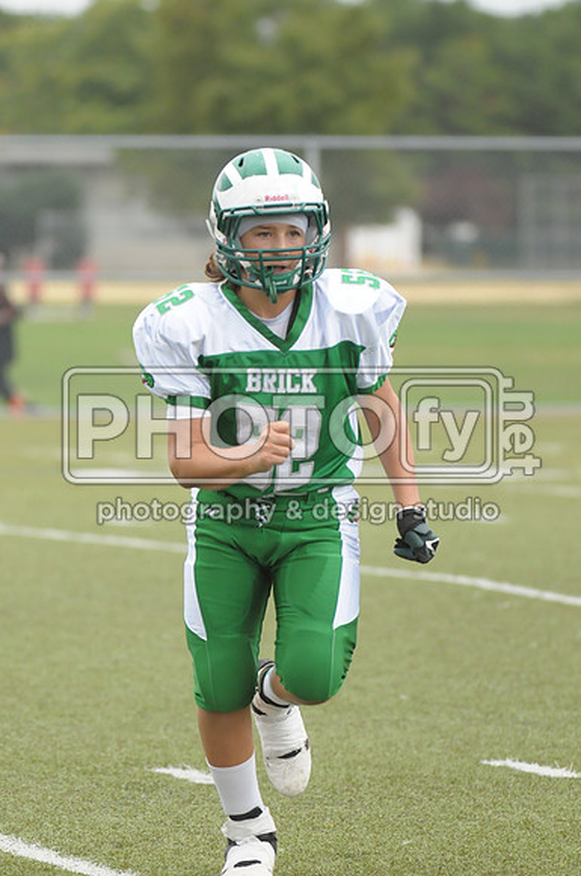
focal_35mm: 300
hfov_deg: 4.6
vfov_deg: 6.9
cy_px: 438
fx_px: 7284
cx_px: 290
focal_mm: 200
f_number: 4
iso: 1600
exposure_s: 1/2500
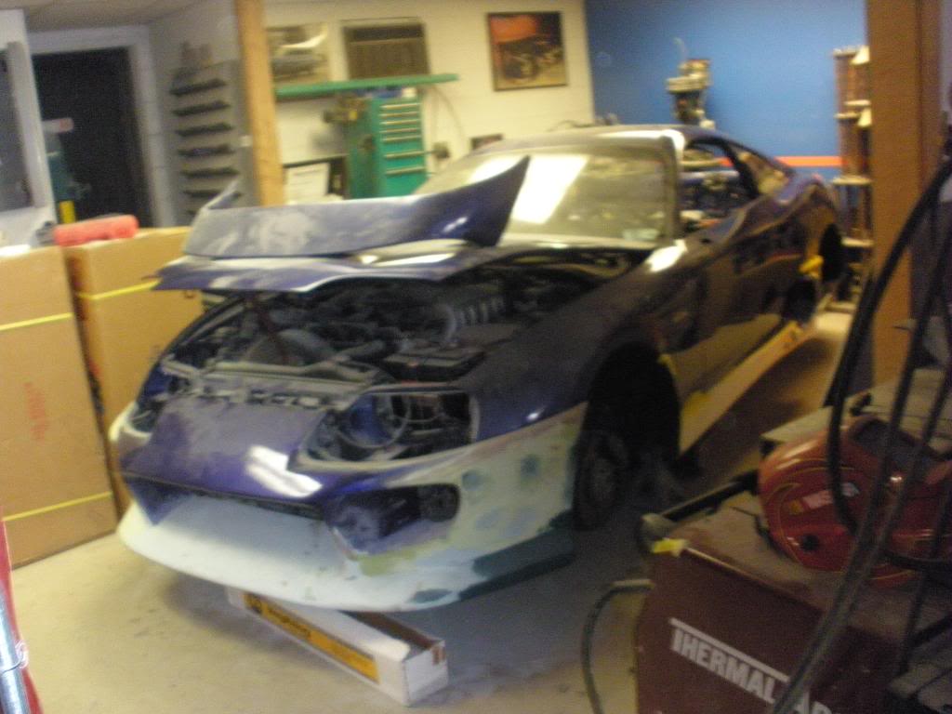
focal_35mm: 36
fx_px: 990
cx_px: 476
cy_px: 357
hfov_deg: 51.4
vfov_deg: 39.7
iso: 800
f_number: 3.5
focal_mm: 6.3
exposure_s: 1/30
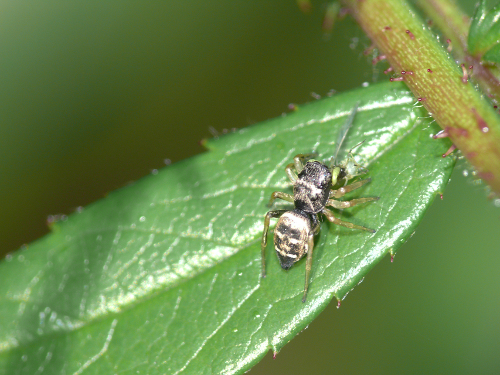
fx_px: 6067
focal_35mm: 420
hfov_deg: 4.7
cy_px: 188
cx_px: 250
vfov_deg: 3.5
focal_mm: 88.8
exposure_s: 1/500
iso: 200
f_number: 6.3
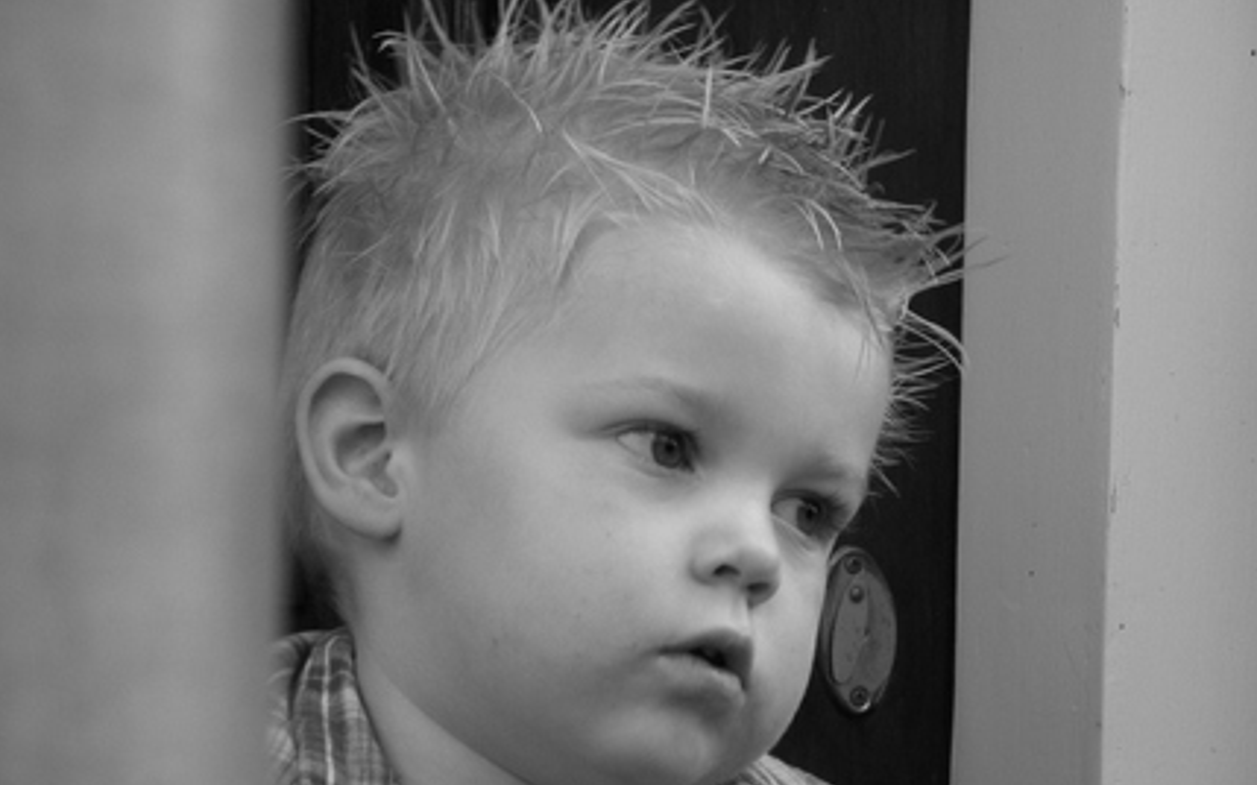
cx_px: 656
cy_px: 458
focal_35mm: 256
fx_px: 8769
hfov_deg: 8.2
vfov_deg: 5.1
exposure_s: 1/59.3
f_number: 4.5
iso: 137
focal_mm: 39.8
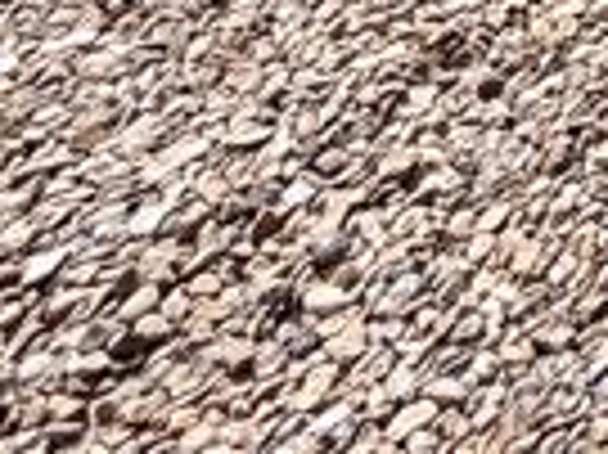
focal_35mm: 106
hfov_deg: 12.5
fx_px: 1860
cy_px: -1124
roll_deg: -1.0
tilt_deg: -3.8
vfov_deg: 9.2
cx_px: 1617
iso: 25
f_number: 2.2
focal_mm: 2.22
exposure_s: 1/770
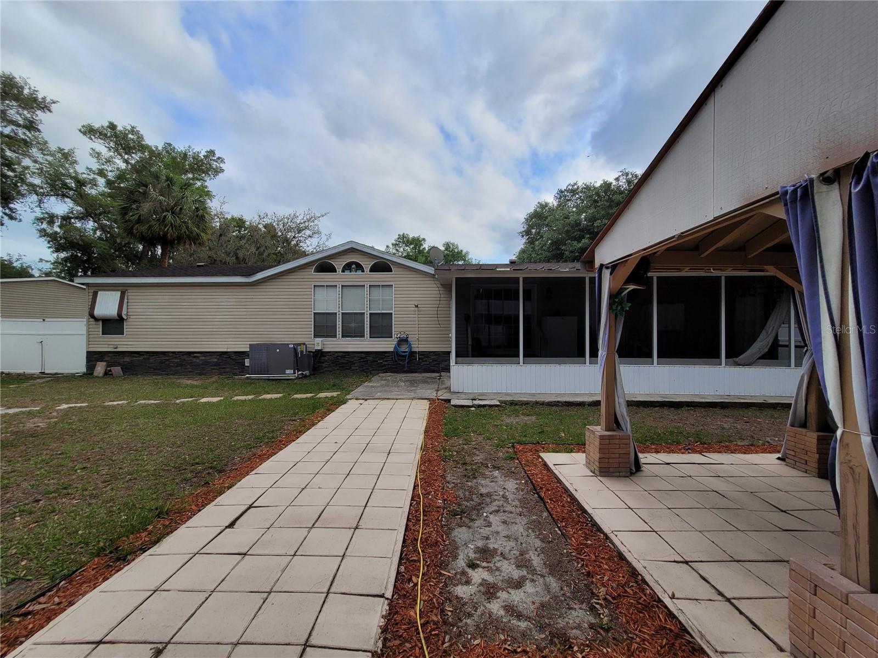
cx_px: 439
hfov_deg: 106.2
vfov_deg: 89.9
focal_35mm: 13
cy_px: 329
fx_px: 330
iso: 40
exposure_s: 1/984
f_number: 2.2
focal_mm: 1.74
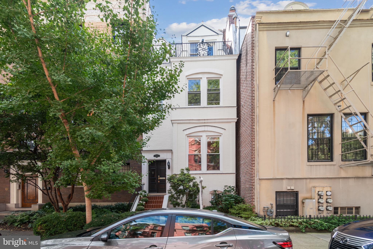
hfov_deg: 100.4
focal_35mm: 15
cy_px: 124
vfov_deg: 77.3
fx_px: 155
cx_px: 186
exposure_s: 1/60
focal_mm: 10
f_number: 8
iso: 200
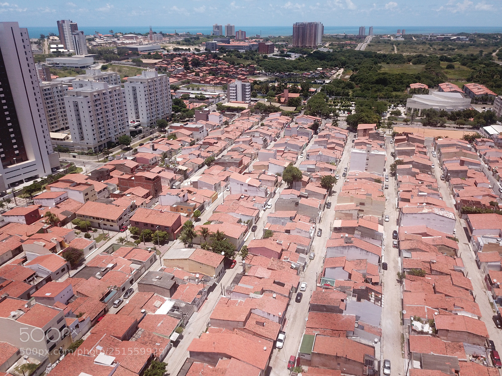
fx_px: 377
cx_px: 251
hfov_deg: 67.3
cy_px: 188
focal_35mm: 26
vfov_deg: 53.1
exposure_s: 1/1650
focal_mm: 4.7
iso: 100
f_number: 2.2
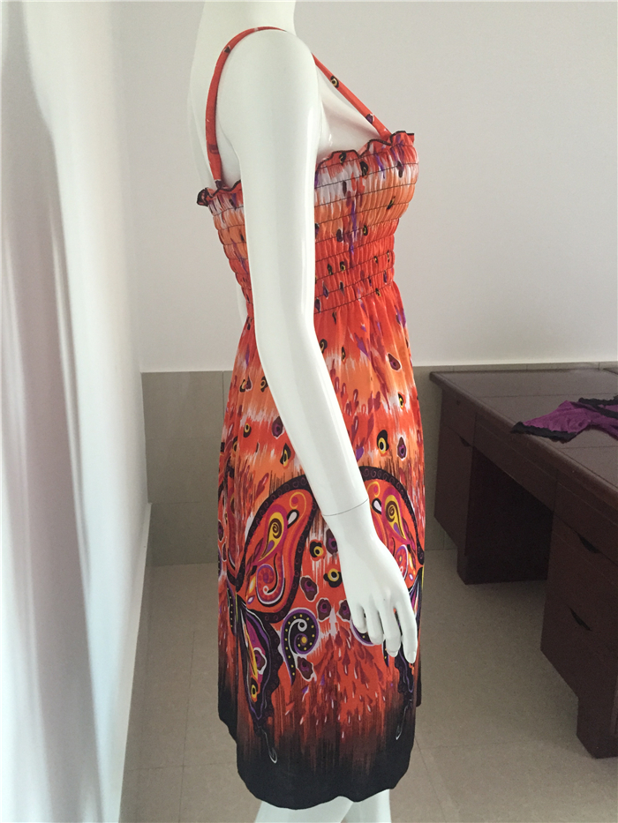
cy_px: 412
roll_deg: +0.9
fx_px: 690
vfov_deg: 61.7
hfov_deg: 48.2
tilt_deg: -15.6
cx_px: 309
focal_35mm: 29
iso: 250
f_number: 2.2
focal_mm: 4.15
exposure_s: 1/33
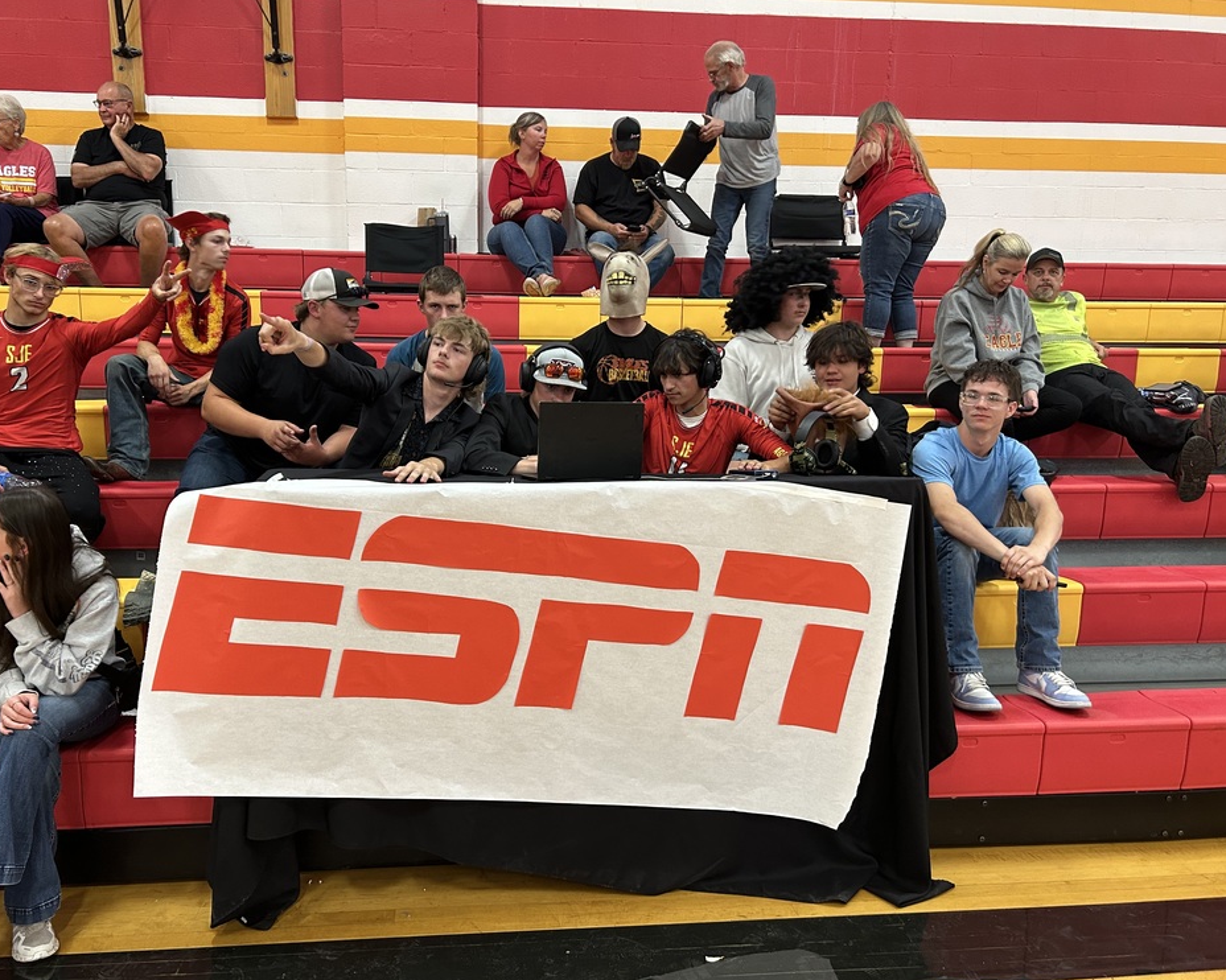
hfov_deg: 62.1
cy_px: 482
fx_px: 1016
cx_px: 556
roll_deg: +0.2
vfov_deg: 51.5
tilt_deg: -9.3
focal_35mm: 28
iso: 160
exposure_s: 1/60
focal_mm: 5.7
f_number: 1.5
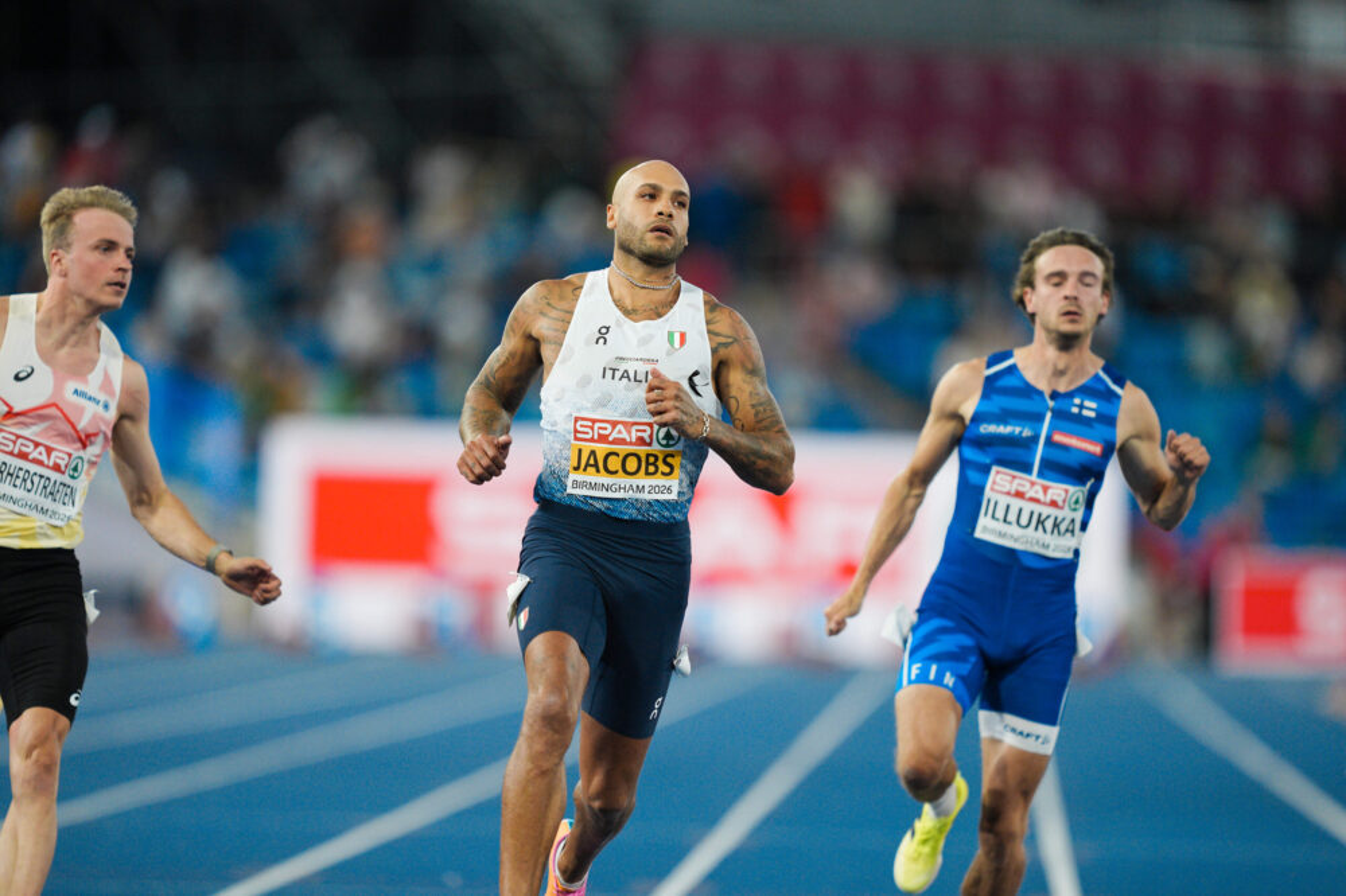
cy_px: 448
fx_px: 14950
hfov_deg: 5.2
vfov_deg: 3.4
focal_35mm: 400
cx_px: 673
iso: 2000
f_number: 2.8
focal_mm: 400
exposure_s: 1/1250
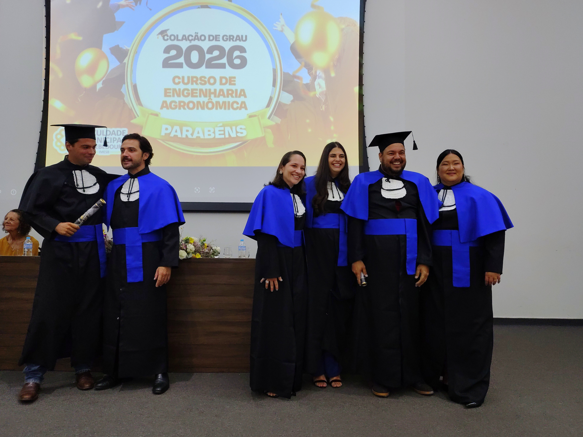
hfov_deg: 69.4
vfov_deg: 54.9
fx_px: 421
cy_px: 218
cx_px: 292
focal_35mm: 25
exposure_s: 1/60
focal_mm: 4.71
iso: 588
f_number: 1.7
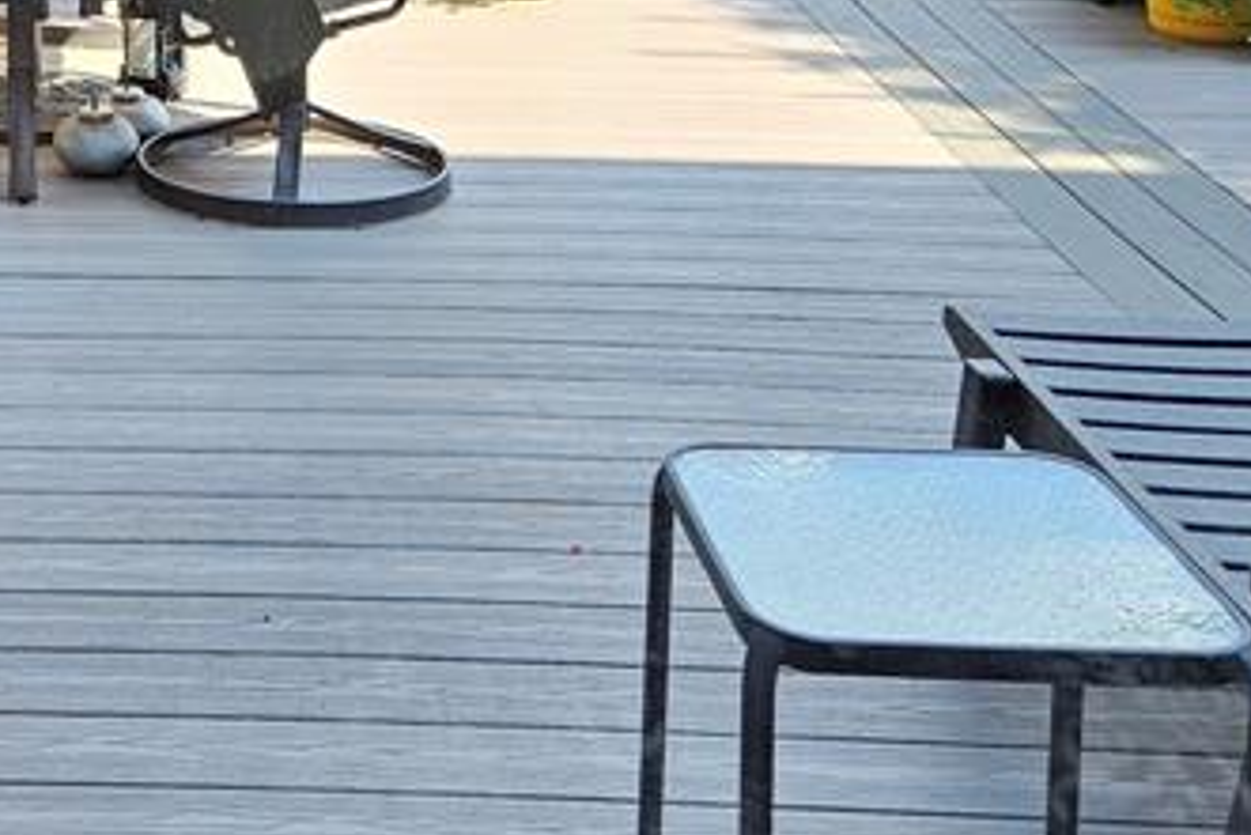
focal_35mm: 74
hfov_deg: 26.3
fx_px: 2572
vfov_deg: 17.1
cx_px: 83
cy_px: -306
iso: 40
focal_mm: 5.4
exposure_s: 1/242
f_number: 1.8
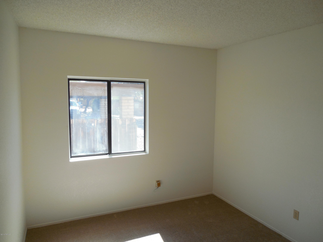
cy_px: 121
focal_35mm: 25
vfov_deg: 54.9
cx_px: 162
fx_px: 233
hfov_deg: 69.4
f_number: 3.3
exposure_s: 1/200
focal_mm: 4.5
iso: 125
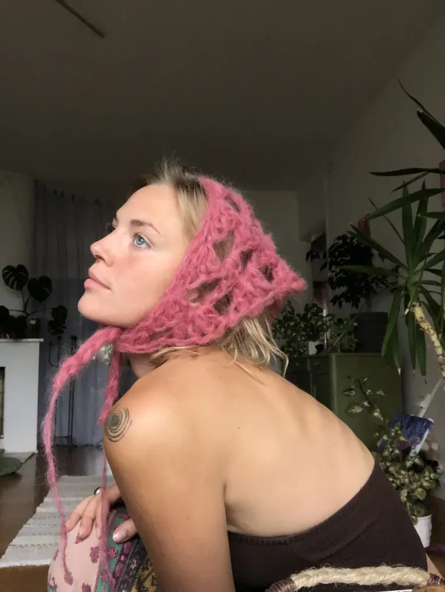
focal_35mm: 32
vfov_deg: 56.8
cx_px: 222
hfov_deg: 44.2
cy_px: 296
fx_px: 548
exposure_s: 1/60
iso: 80
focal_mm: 2.87
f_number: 2.2
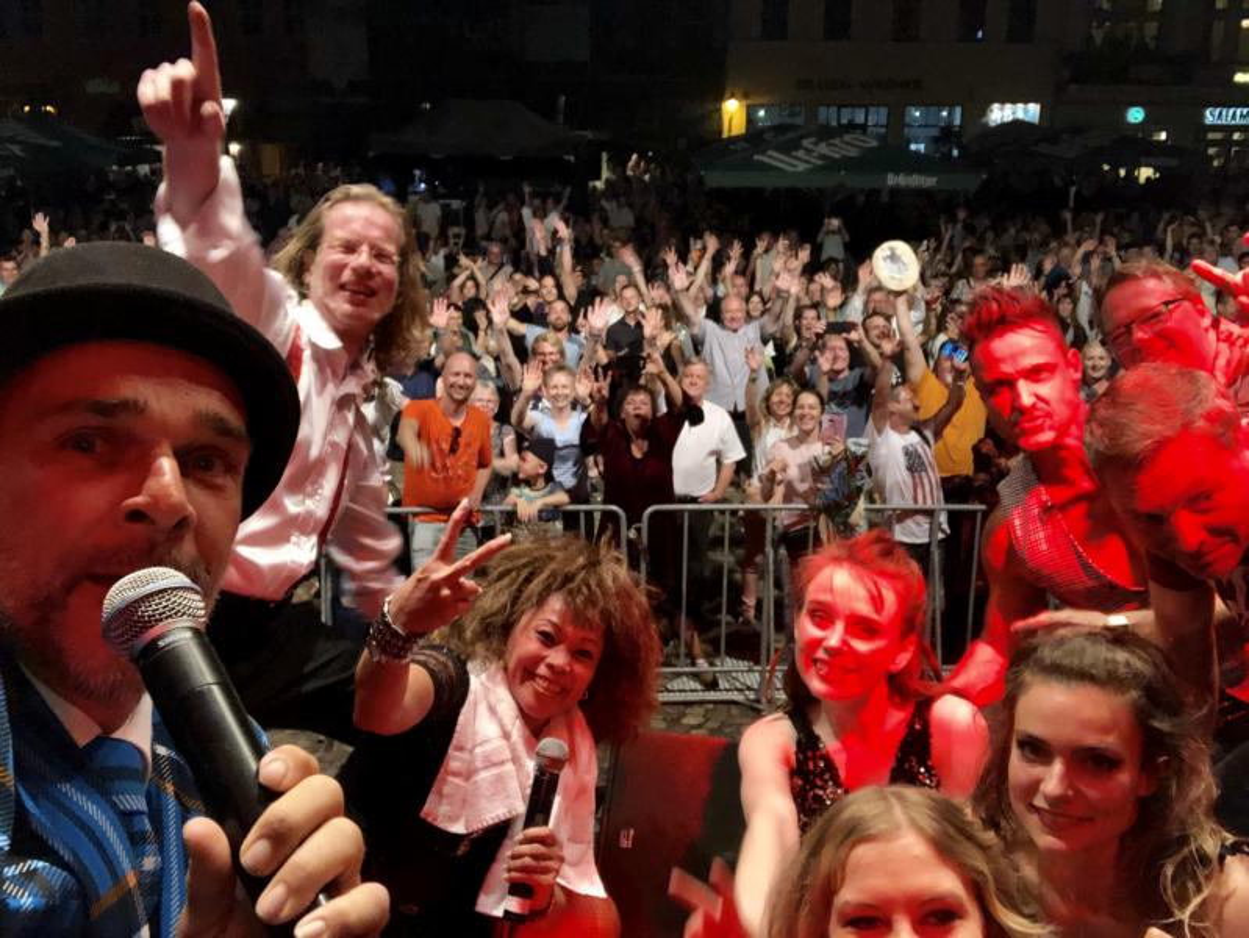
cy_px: 469
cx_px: 624
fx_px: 1155
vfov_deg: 44.2
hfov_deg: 56.8
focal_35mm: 32
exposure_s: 1/43
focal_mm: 2.87
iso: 200
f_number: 2.2
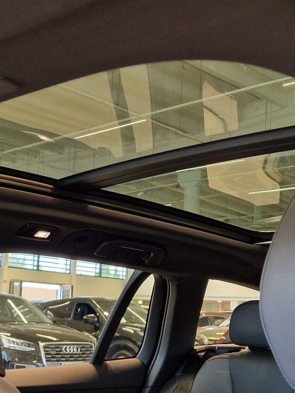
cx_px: 126
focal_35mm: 55
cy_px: 243
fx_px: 625
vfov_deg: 34.8
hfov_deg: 26.5
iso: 250
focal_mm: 5.4
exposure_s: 1/40
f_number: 1.8
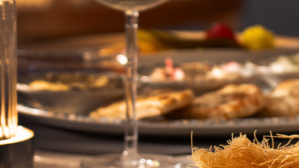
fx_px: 4003
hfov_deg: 4.3
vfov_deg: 2.4
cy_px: 118
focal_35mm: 505
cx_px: 278
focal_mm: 105
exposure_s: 1/50
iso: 100
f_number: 4.5
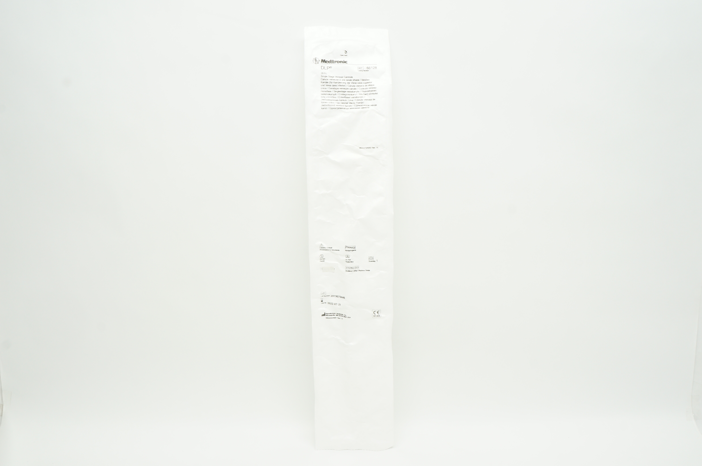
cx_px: 351
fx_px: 584
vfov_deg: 43.5
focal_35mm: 30
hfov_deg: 62.0
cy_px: 233
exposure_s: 1/15
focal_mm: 20
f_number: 11
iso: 400
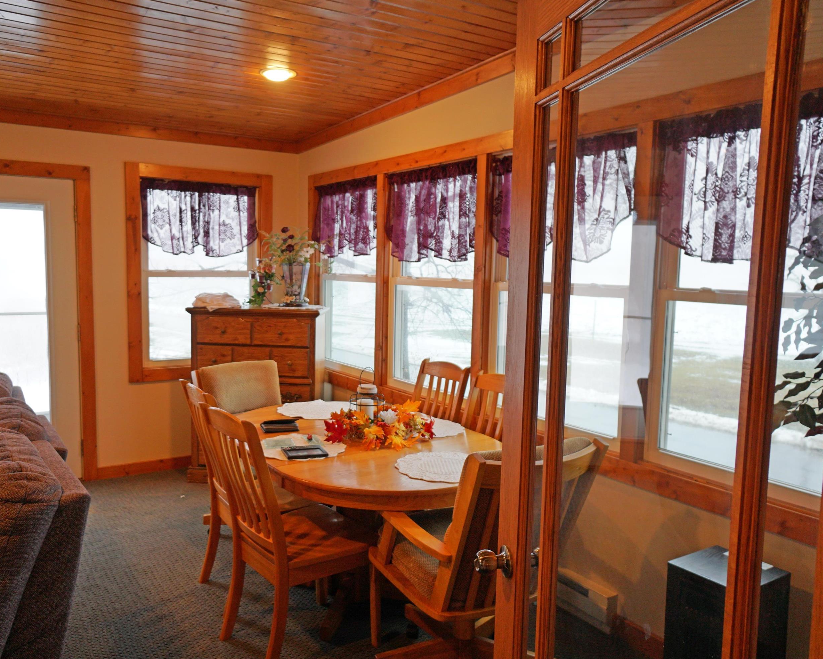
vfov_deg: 51.5
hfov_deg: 62.1
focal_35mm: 28
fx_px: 682
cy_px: 339
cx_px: 369
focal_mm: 16
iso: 320
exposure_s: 1/60
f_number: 4
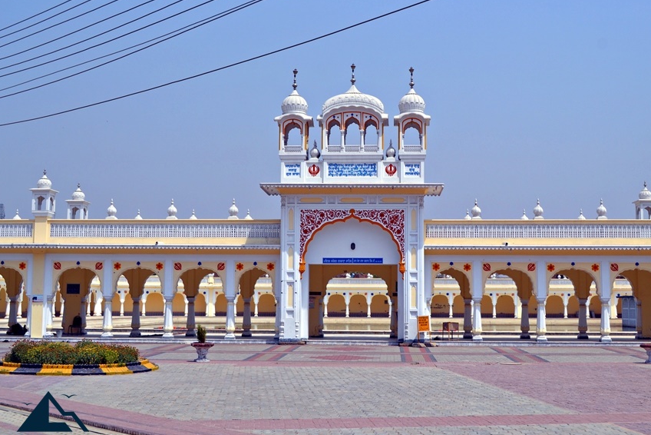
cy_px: 222
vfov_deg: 29.3
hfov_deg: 42.7
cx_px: 353
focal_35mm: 46
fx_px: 832
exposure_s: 1/320
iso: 100
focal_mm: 26
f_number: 9
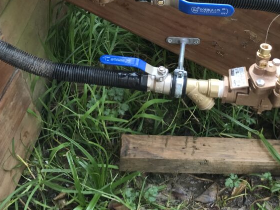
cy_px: 74
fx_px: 413
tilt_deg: -42.9
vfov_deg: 28.4
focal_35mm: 51
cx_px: 164
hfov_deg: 37.4
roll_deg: +2.2
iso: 40
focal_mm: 3.99
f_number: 1.8
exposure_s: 1/100
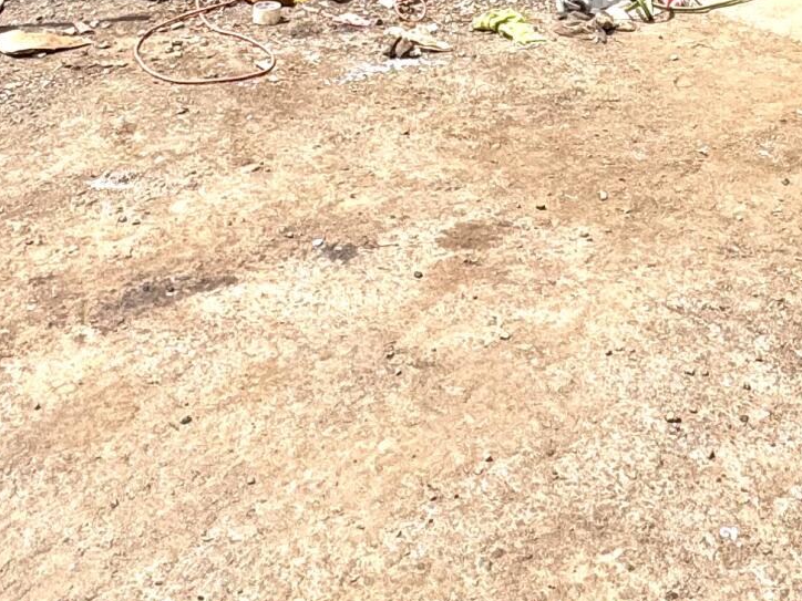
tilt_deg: -7.5
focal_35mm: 58
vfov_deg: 21.7
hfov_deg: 32.0
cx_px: 680
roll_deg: -3.0
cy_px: -263
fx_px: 1344
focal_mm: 2.22
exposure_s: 1/1536
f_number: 2.2
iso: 50
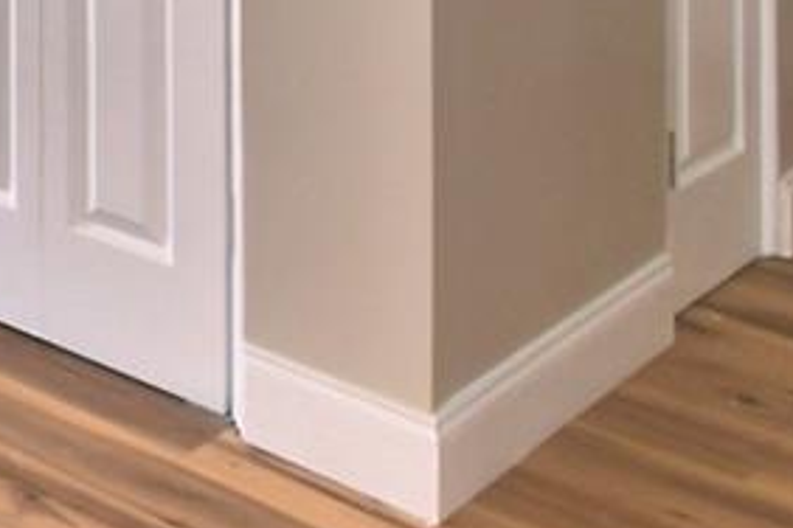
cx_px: -630
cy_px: -640
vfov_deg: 13.1
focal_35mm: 85
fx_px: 1872
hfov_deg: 18.6
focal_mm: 10
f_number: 4.5
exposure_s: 1/125
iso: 100
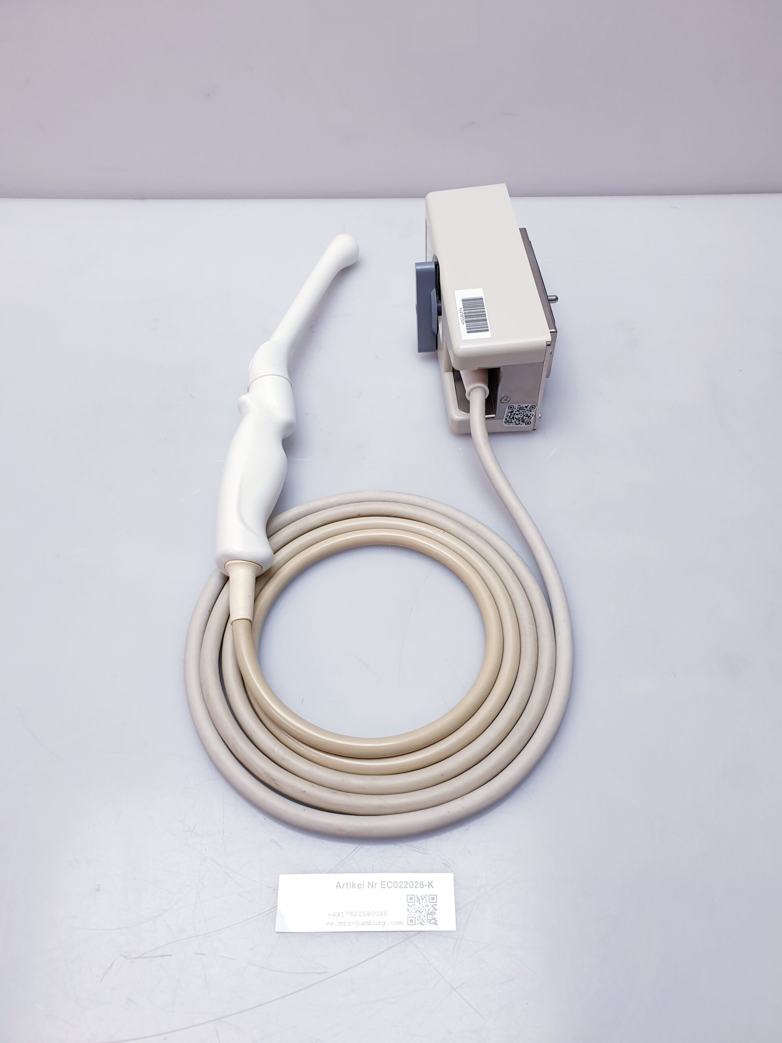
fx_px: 783
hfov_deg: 53.1
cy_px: 522
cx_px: 391
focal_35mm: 26
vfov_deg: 67.3
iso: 64
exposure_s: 1/100
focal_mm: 4.3
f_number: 2.4
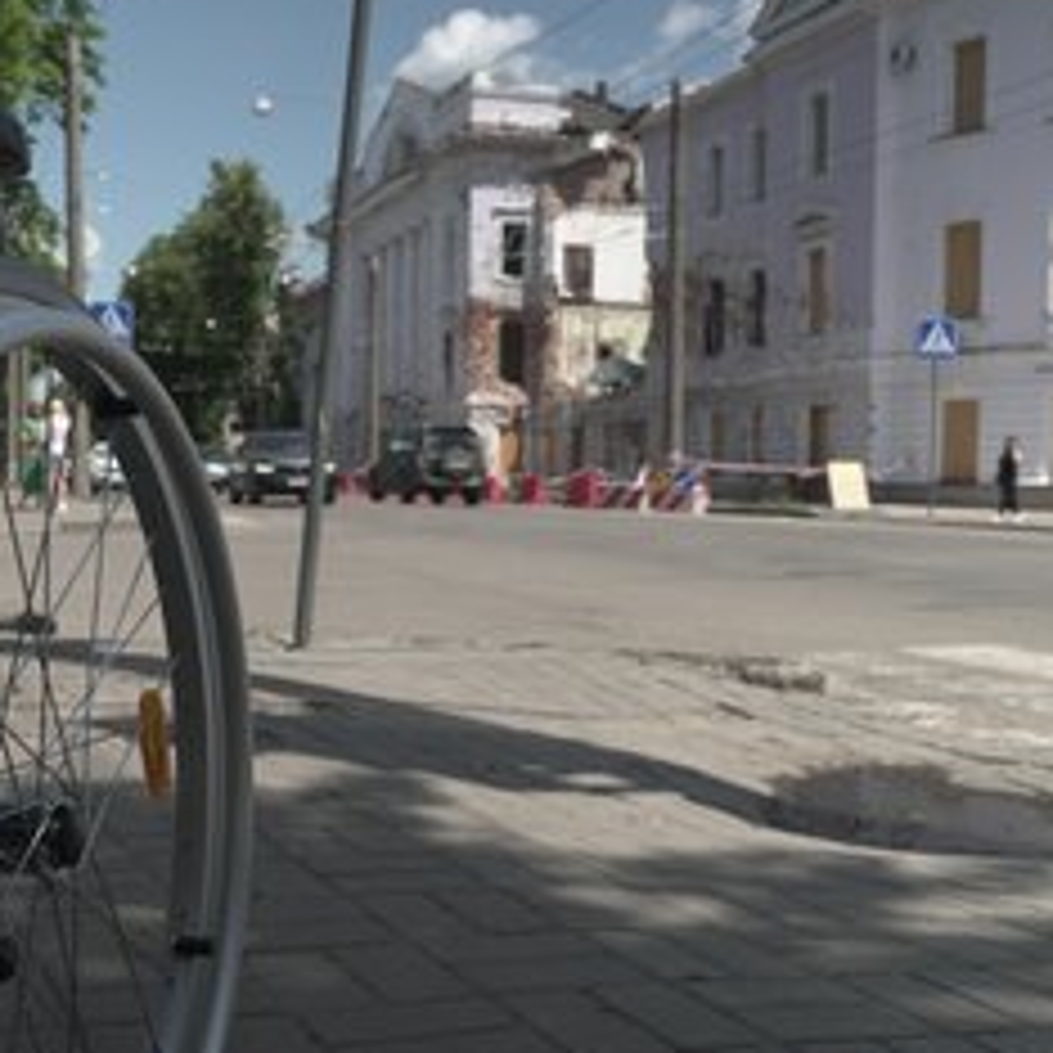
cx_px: 387
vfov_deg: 37.5
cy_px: 569
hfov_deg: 37.3
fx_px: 1549
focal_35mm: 45
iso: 800
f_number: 9
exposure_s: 1/50
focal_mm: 31
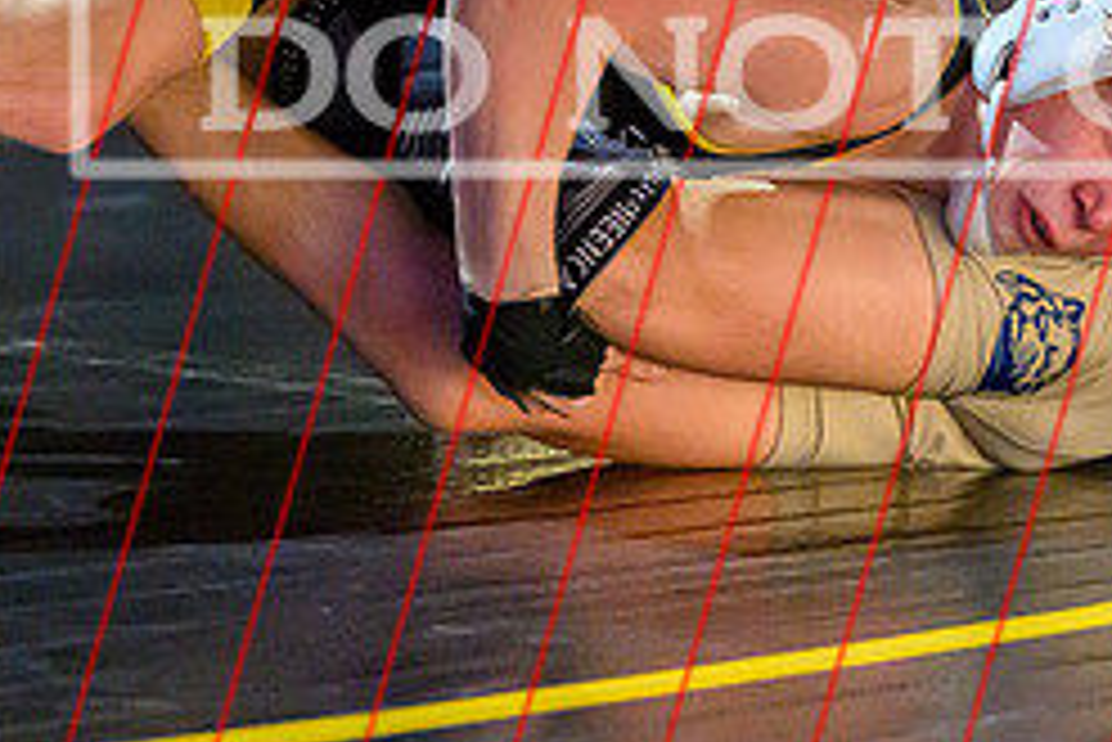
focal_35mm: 236
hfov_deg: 8.7
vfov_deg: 5.8
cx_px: 1129
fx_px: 7294
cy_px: -48
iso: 20000
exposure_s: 1/640
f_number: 2.8
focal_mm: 85
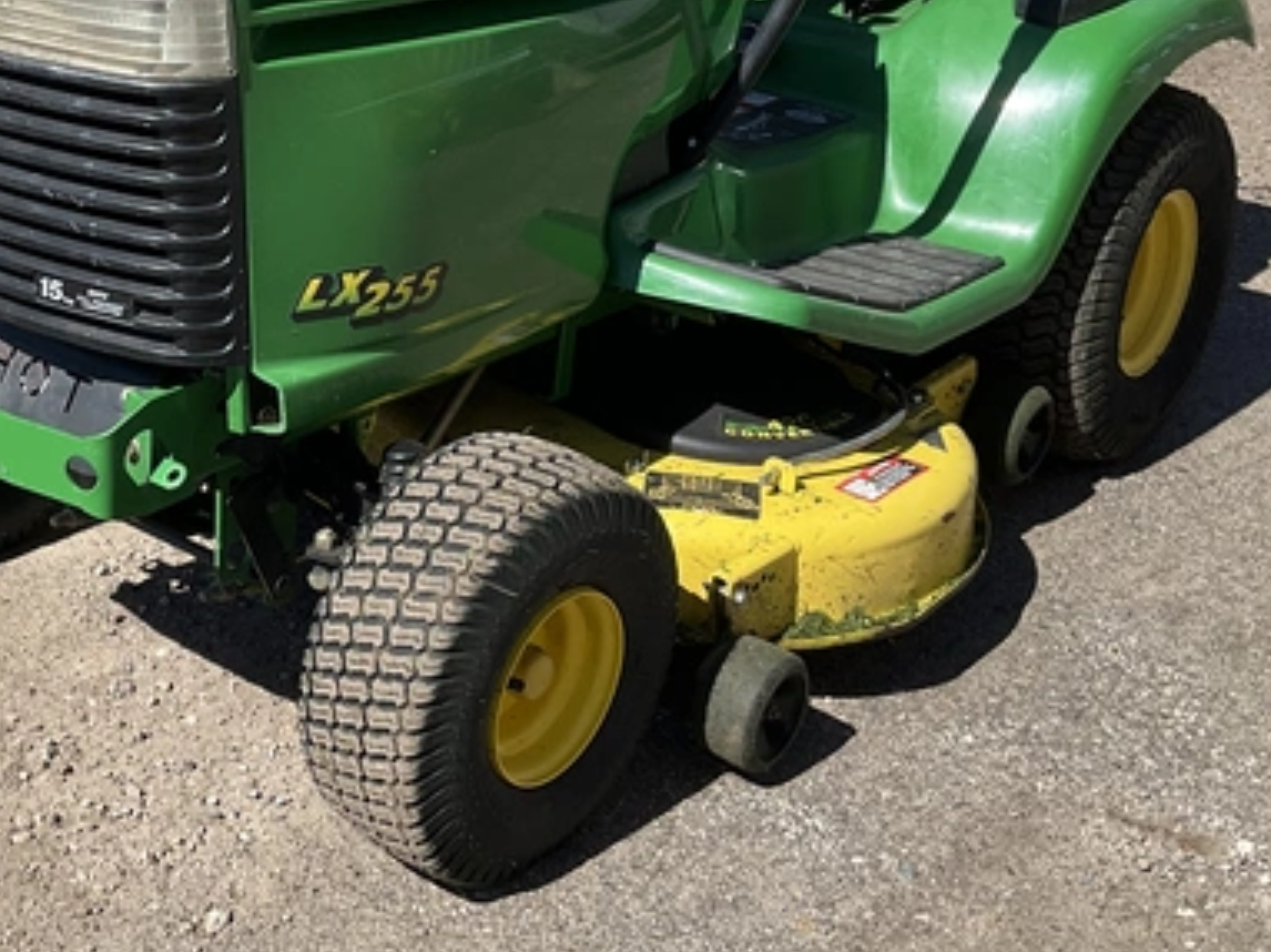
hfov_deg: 33.2
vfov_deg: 25.2
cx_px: 326
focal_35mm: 57
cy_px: 198
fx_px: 2092
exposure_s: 1/1412
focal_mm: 3
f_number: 1.8
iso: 25
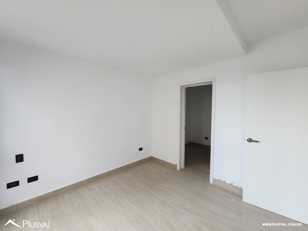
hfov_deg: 106.2
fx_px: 116
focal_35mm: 13
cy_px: 116
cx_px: 154
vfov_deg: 89.9
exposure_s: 1/60
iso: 80
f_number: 2.2
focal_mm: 2.2
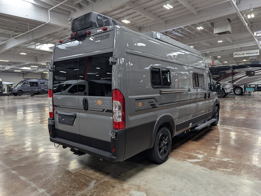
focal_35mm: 24
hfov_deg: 71.5
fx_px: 181
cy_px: 98
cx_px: 130
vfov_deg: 56.9
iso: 64
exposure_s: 1/83.3
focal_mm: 6.81
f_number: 1.85
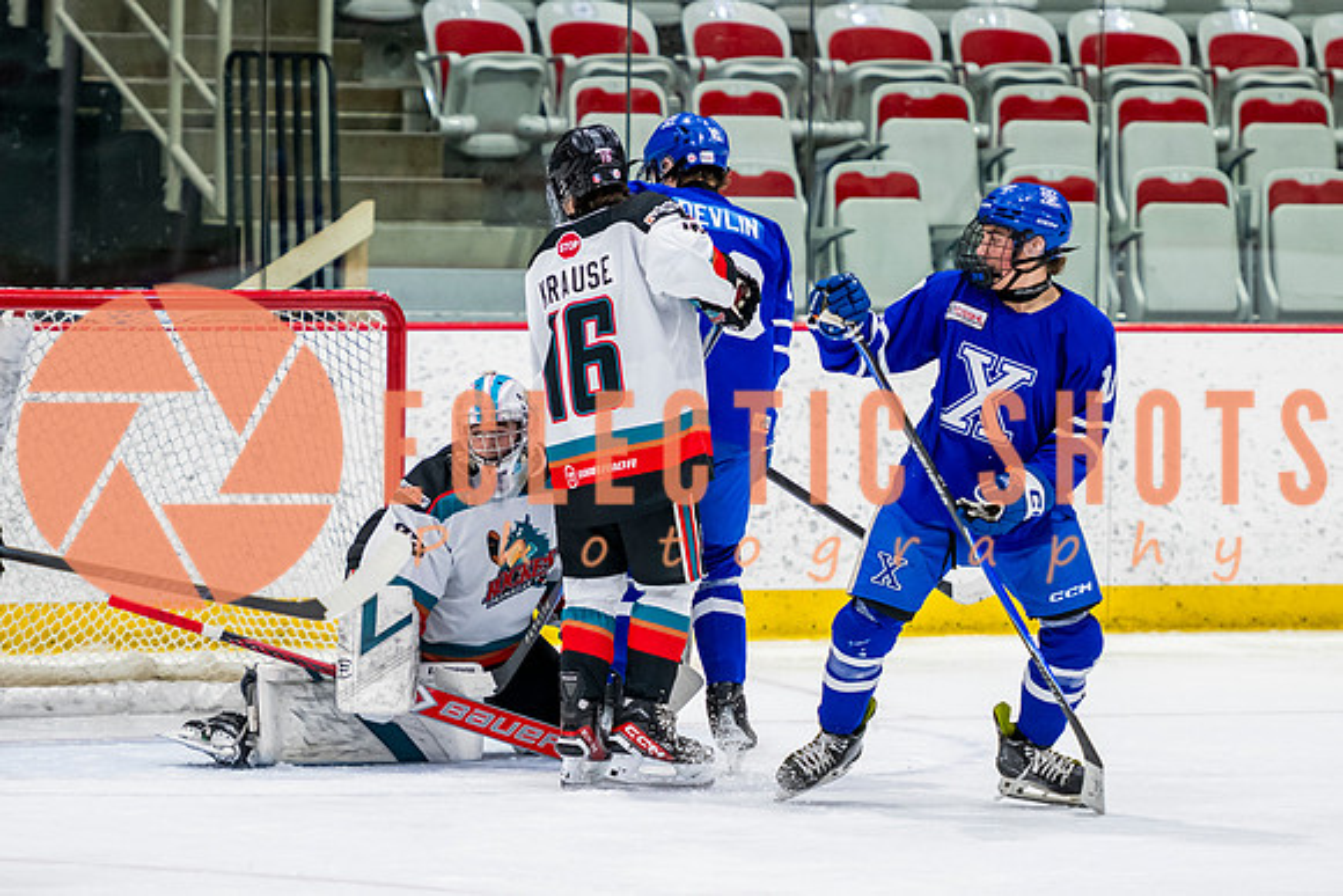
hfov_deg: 7.3
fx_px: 10497
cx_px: 632
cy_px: 369
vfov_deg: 4.9
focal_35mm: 281
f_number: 3.2
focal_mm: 155
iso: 1600
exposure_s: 1/800
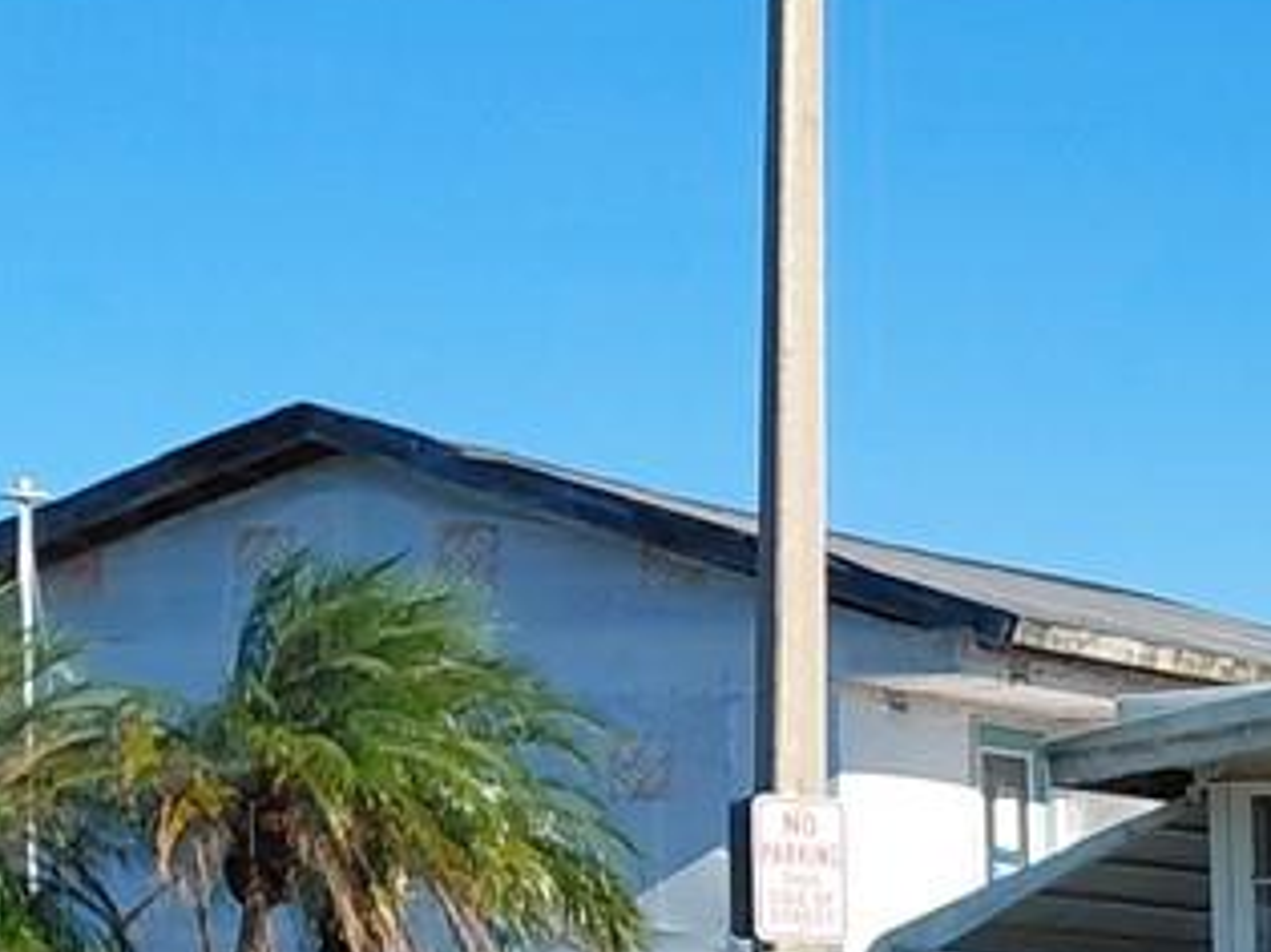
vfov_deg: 11.3
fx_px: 4661
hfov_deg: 12.9
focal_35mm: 127
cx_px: 2768
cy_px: 1327
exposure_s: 1/1875
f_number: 1.8
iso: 50
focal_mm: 4.69
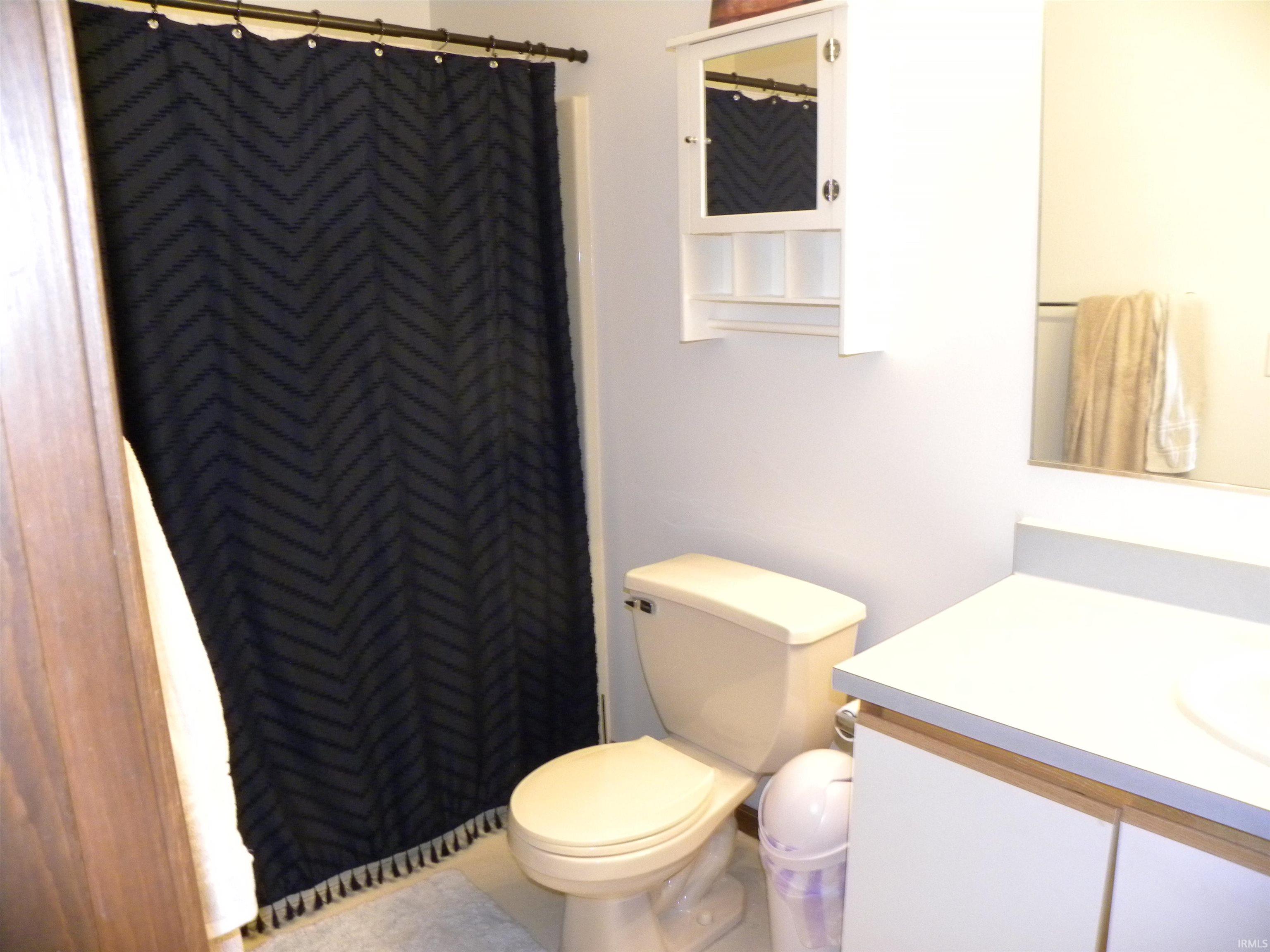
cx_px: 635
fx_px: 954
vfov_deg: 53.1
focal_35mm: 26
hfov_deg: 67.3
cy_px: 476
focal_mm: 4.6
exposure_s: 1/30
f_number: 2.8
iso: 400
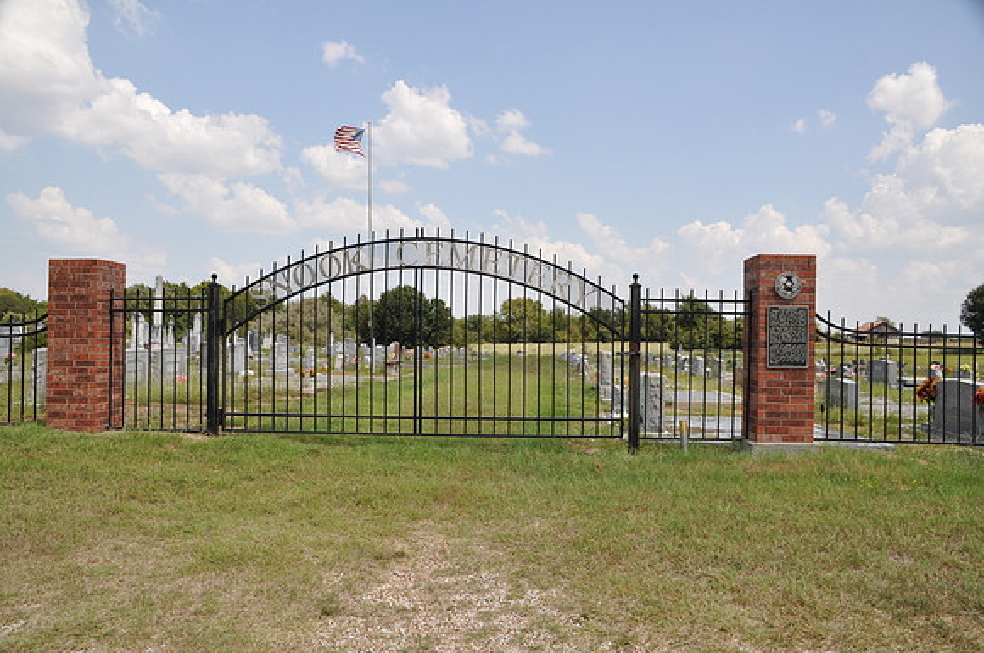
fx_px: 737
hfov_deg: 67.5
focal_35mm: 27
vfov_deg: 47.8
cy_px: 326
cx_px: 492
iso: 200
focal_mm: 18
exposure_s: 1/250
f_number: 8
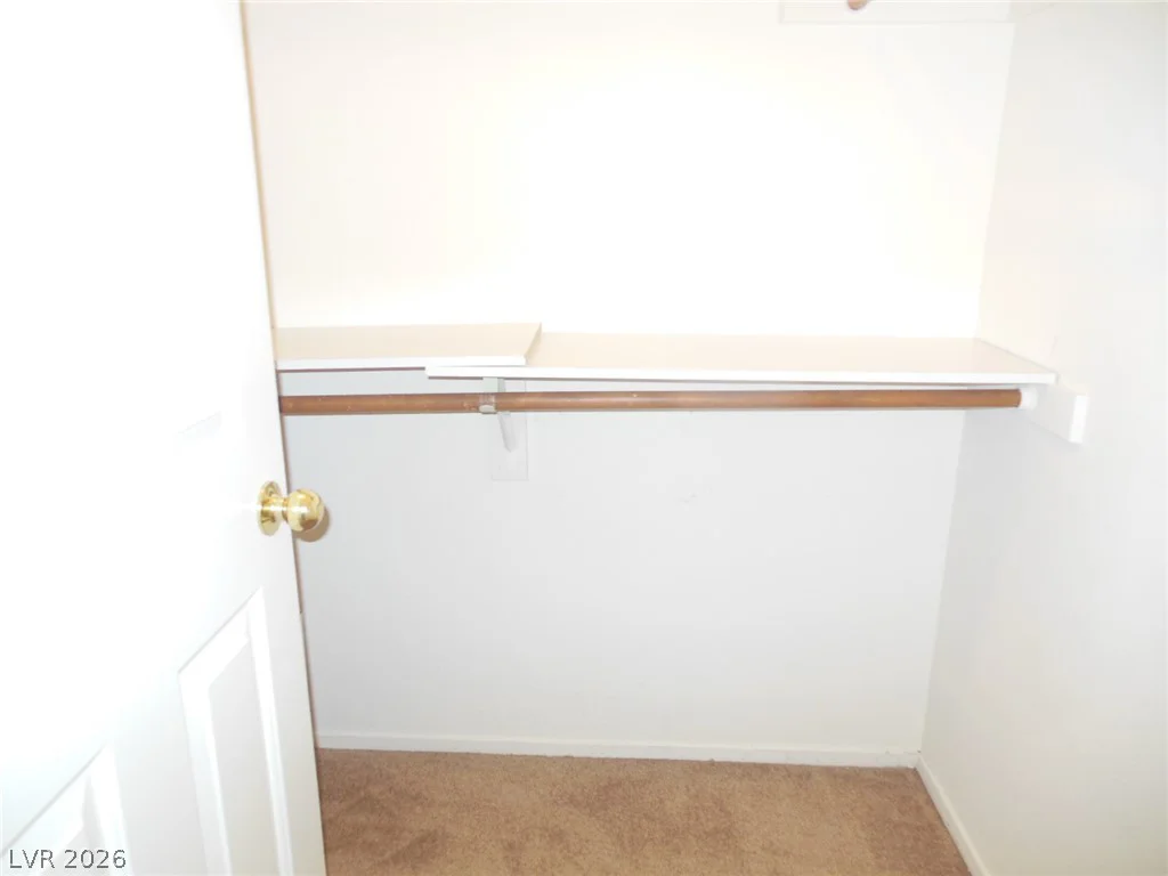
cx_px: 584
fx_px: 844
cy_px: 438
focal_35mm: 25
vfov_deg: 54.9
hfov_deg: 69.4
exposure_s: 1/25
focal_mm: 4.5
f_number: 3.2
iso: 160
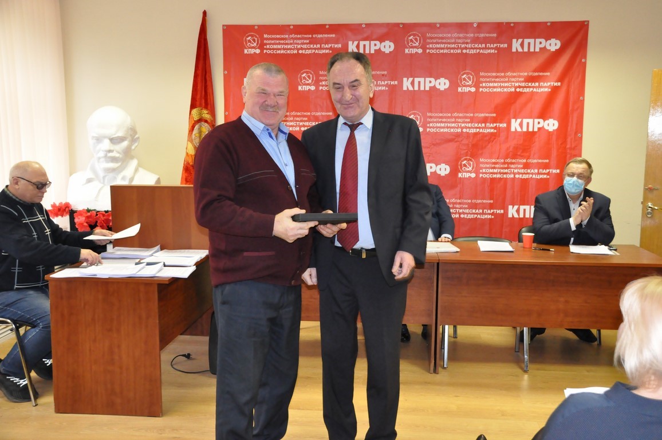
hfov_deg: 57.3
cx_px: 331
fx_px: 606
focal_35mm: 33
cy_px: 220
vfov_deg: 39.9
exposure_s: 1/60
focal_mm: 22
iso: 3200
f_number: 5.6
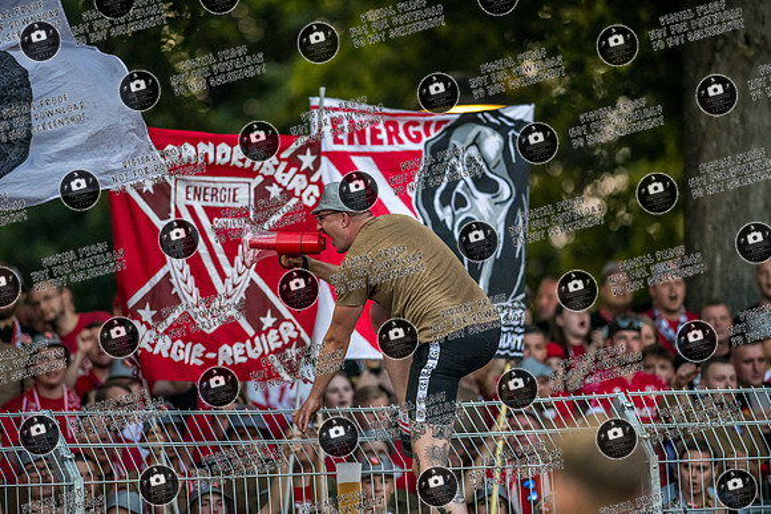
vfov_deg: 4.6
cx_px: 386
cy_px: 257
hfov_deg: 6.9
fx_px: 6426
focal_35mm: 300
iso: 4000
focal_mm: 300
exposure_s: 1/1600
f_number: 3.2
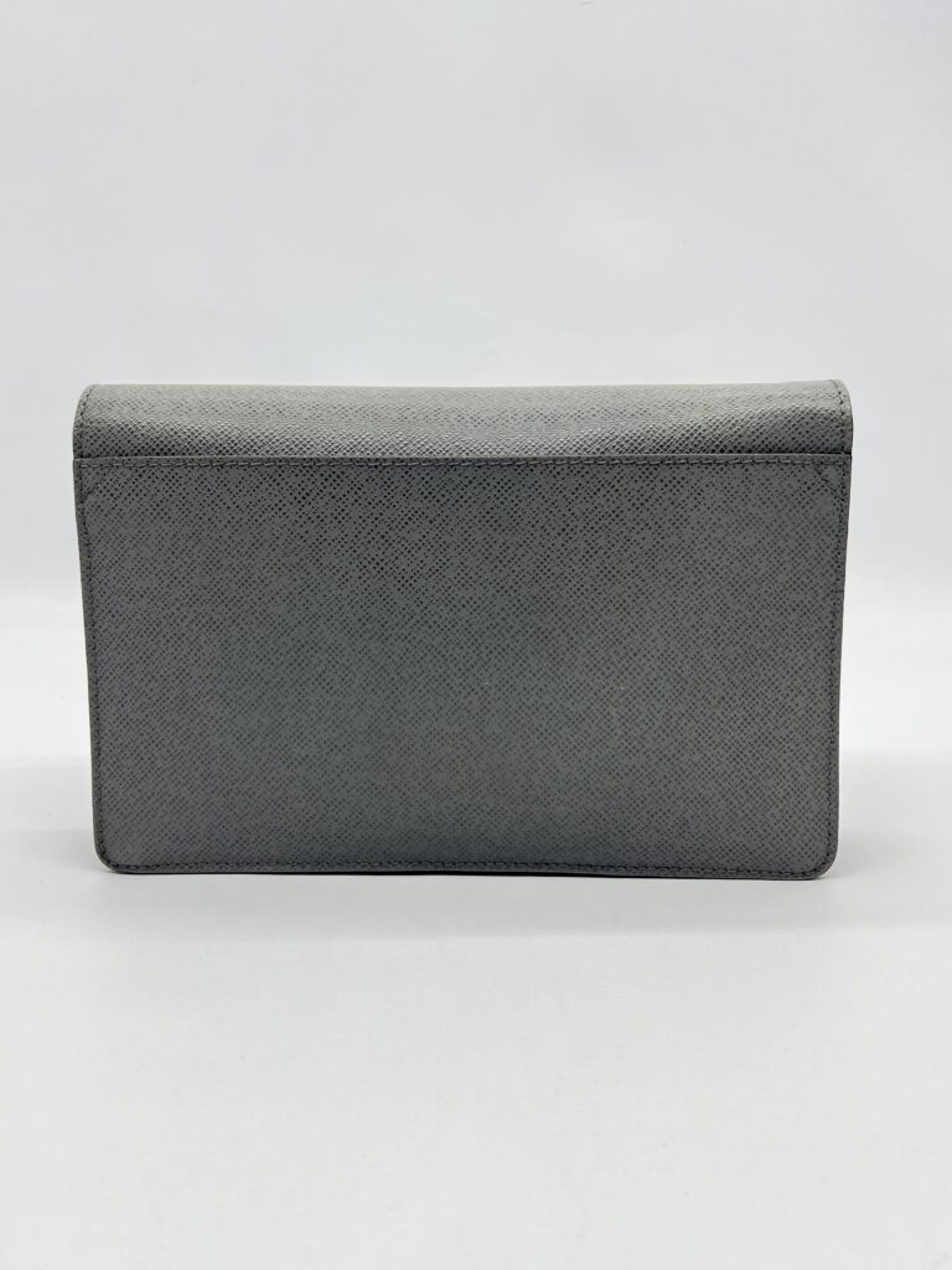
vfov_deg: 67.3
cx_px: 476
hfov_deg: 53.1
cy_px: 635
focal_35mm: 26
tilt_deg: -11.5
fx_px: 953
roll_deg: +0.7
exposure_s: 1/139
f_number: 1.5
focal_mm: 5.7
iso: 32
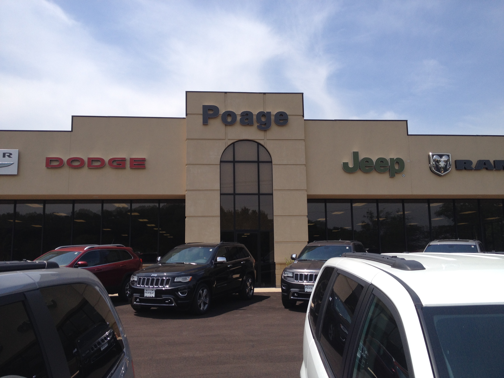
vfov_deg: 40.7
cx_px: 252
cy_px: 189
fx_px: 510
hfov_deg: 52.6
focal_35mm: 35
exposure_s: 1/2045
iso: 50
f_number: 2.4
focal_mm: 4.28
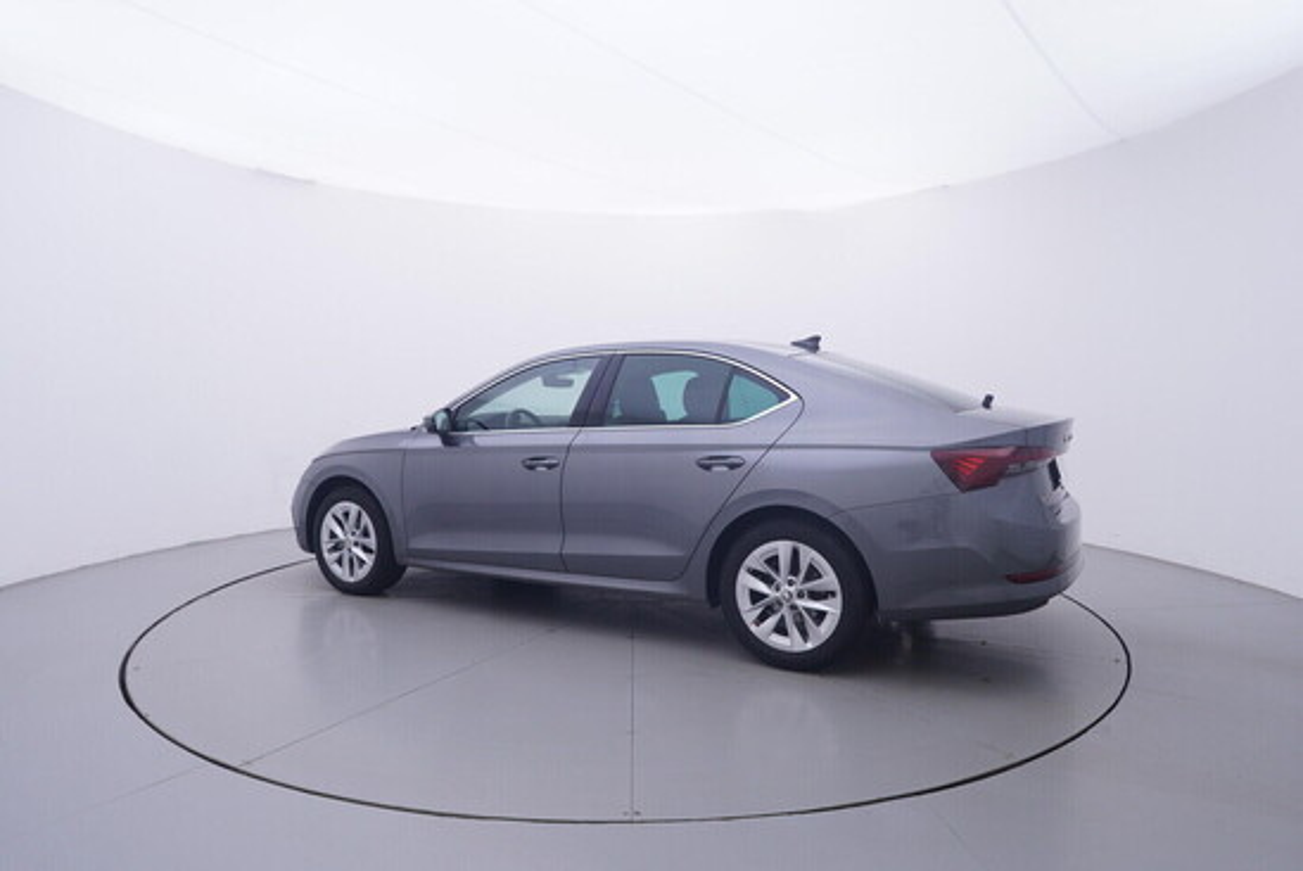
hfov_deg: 77.3
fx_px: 815
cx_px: 652
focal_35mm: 22
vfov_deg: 56.2
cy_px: 436
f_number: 5
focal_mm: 15
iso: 200
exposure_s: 1/80
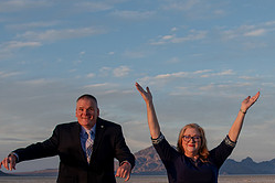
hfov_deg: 22.7
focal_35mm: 89
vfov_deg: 15.2
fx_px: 680
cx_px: 193
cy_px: 171
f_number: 5
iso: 200
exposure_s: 1/200
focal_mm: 30
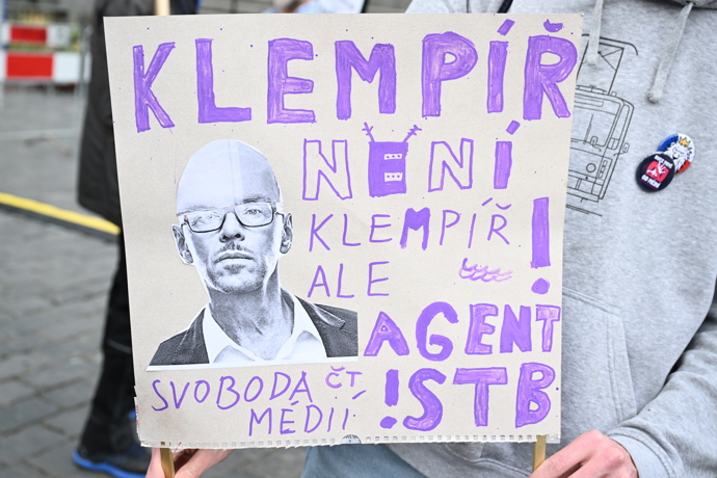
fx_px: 916
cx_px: 358
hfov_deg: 42.7
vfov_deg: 29.2
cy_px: 239
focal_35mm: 46
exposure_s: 1/1250
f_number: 5
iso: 1250
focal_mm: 46
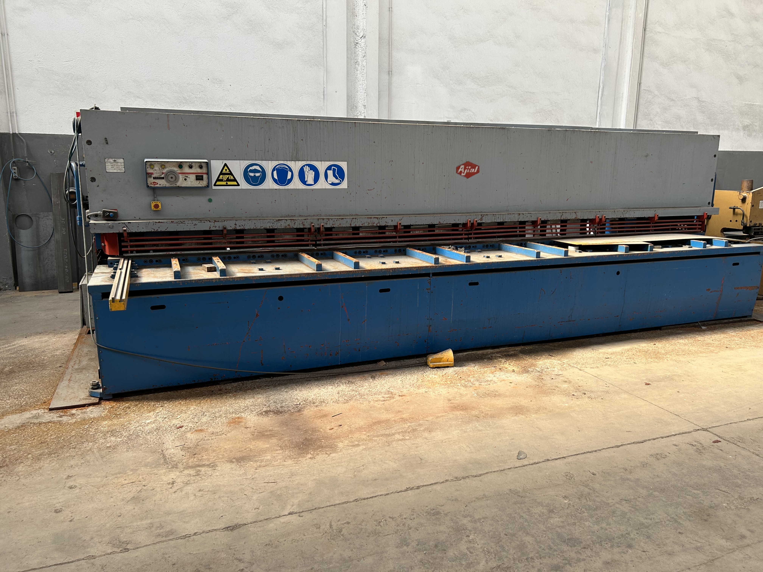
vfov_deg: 53.1
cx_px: 382
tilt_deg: -11.1
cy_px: 286
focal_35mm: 26
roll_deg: -0.2
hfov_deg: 67.3
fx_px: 573
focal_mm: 5.7
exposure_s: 1/121
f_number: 1.5
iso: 64
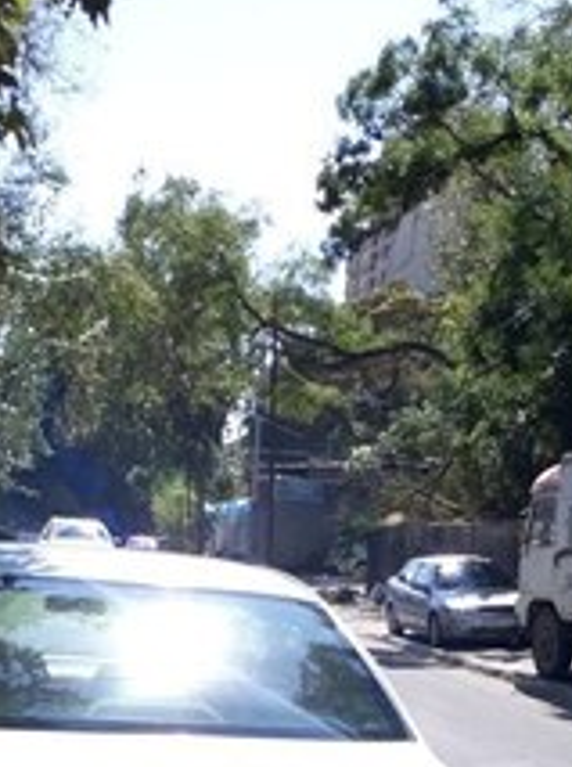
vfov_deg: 28.5
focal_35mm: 63
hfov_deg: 23.2
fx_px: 1392
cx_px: 259
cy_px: 803
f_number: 1.9
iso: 40
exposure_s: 1/859
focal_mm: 3.6
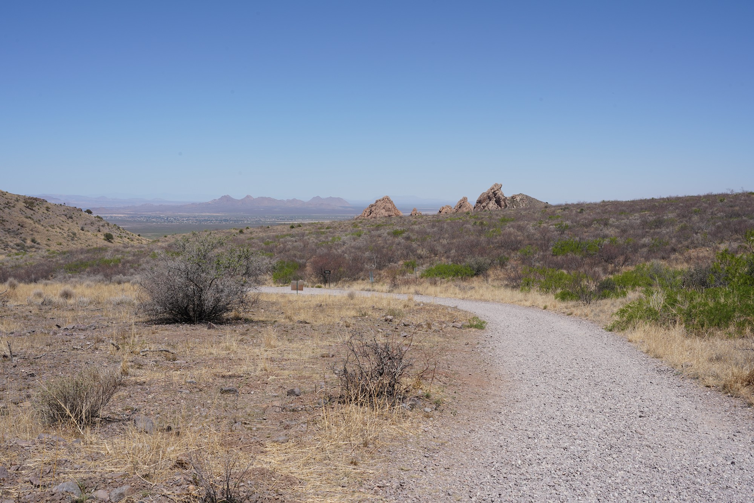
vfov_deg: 36.9
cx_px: 377
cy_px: 252
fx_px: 754
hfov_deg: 53.1
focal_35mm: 36
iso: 100
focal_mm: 36
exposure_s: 1/100
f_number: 18
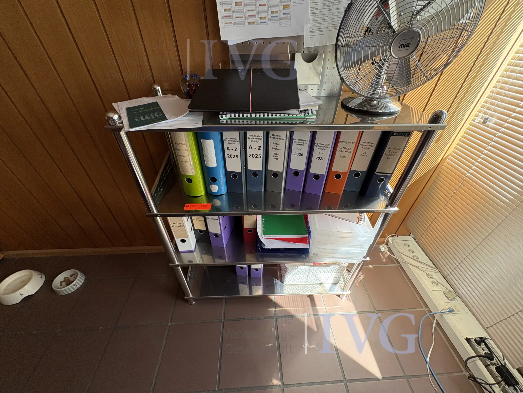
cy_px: 196
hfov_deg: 102.1
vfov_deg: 85.7
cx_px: 262
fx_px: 212
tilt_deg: -37.9
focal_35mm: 14
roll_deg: +0.6
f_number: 2.2
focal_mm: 2.22
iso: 200
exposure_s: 1/62
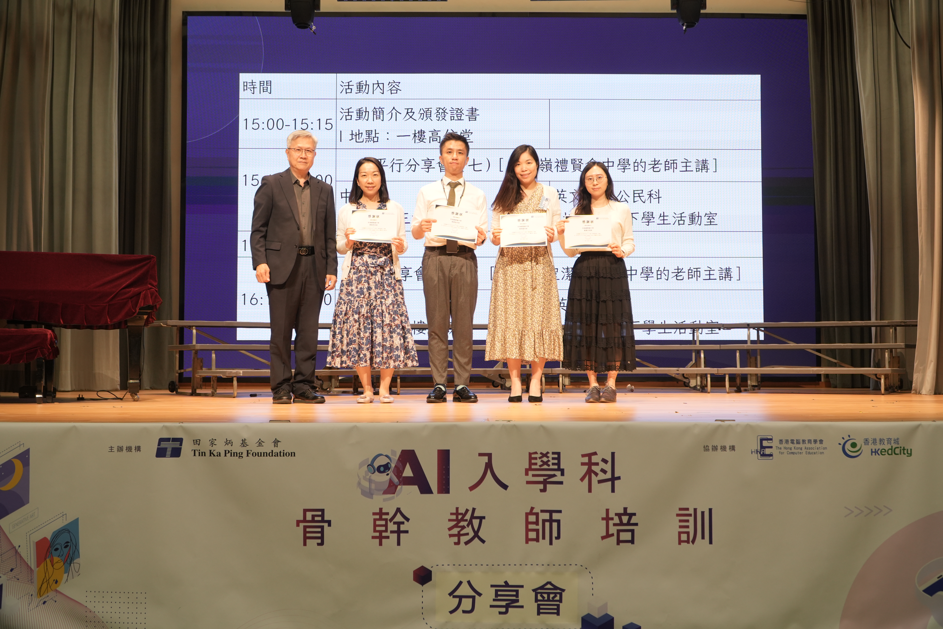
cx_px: 472
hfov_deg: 51.3
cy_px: 314
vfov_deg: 35.5
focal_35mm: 38
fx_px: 982
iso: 400
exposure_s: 1/60
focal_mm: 25
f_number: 4.5
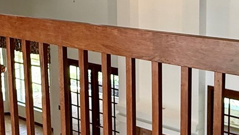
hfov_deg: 35.4
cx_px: 130
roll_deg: +0.6
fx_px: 374
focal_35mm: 59
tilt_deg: -7.7
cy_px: 12
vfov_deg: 20.0
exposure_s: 1/99
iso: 320
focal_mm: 2.22
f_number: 2.2
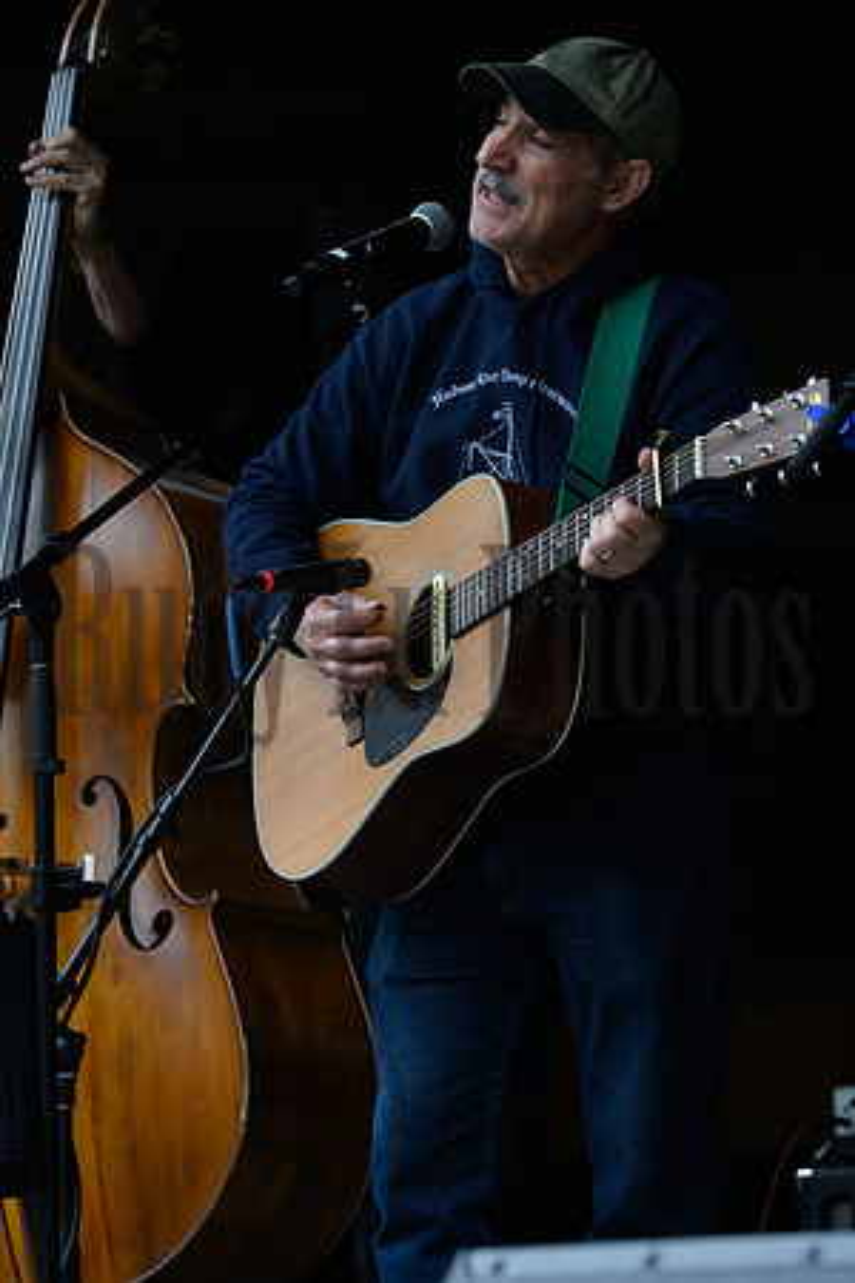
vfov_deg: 10.3
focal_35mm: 200
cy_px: 642
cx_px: 428
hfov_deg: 6.9
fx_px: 7124
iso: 800
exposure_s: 1/500
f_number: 8
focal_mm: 200
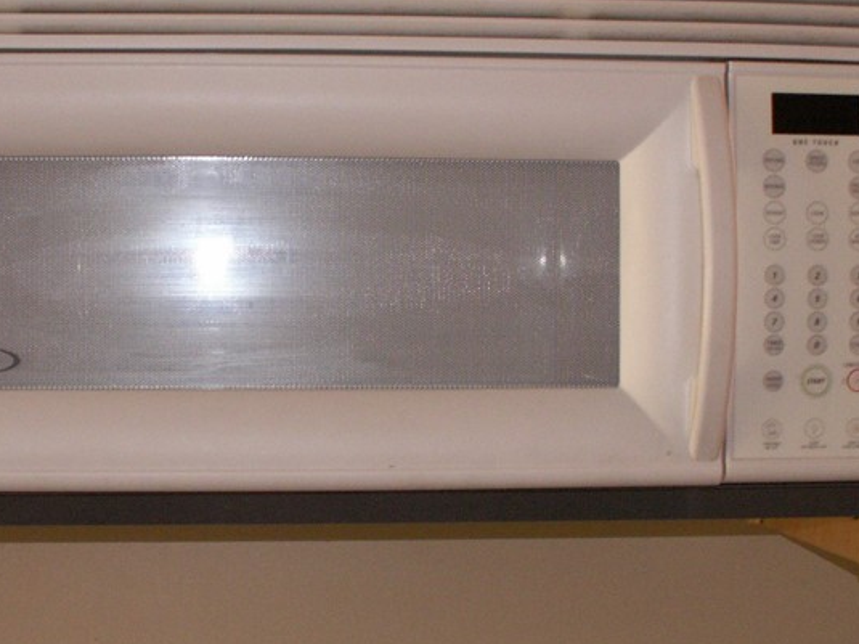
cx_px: 352
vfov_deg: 21.9
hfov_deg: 28.9
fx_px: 1662
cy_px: 263
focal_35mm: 67
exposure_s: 1/40
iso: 160
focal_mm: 5.86
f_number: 2.8
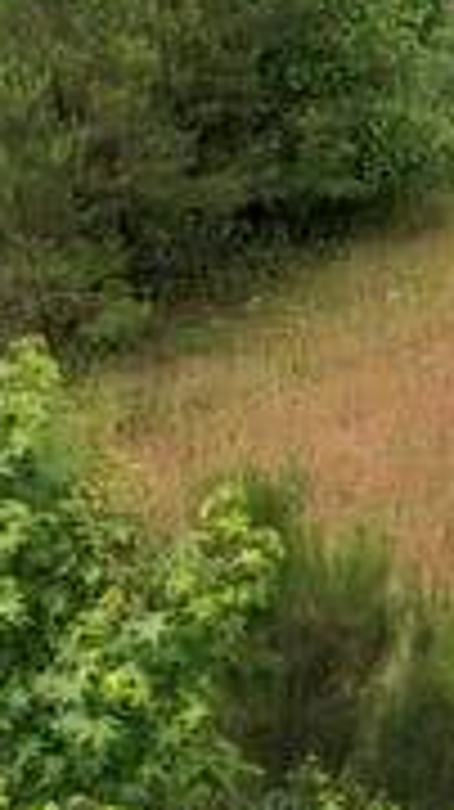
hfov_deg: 9.9
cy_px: 302
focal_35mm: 92
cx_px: 1362
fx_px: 1973
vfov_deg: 23.1
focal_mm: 8.4
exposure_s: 1/90
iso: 140
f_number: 2.8
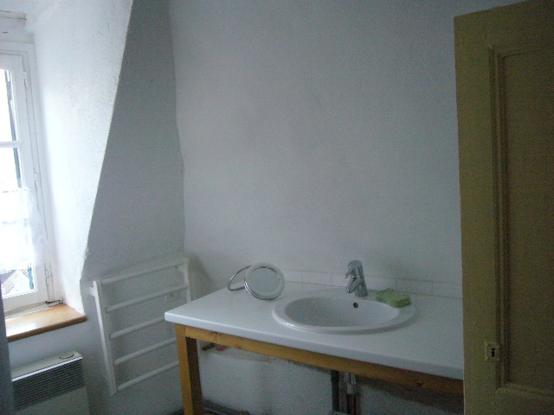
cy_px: 208
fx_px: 448
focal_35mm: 28
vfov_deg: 49.7
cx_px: 277
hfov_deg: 63.4
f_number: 2.8
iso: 400
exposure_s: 1/40
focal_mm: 4.6
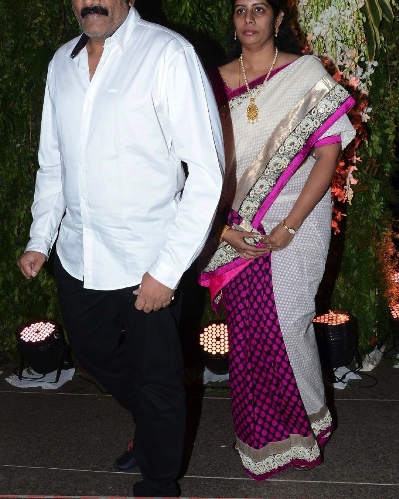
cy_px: 230
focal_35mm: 43
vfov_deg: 43.2
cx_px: 171
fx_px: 630
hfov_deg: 35.1
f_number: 9
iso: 500
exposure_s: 1/125
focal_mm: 21
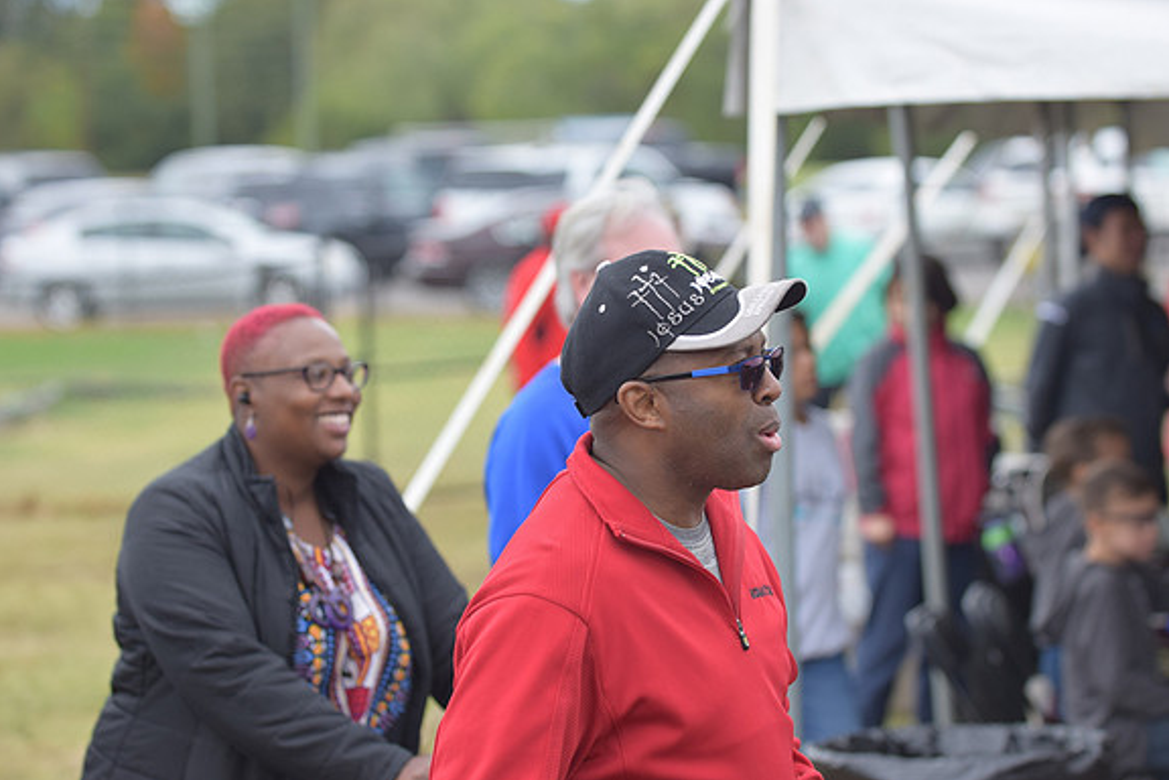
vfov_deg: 9.6
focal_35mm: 144
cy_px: 391
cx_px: 582
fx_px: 4660
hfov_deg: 14.3
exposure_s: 1/640
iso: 200
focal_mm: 95
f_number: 2.8
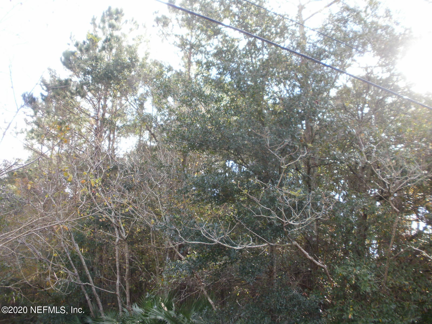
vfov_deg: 39.7
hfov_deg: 51.4
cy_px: 162
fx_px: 449
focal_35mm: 36
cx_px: 216
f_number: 3.5
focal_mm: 6.3
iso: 100
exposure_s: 1/100
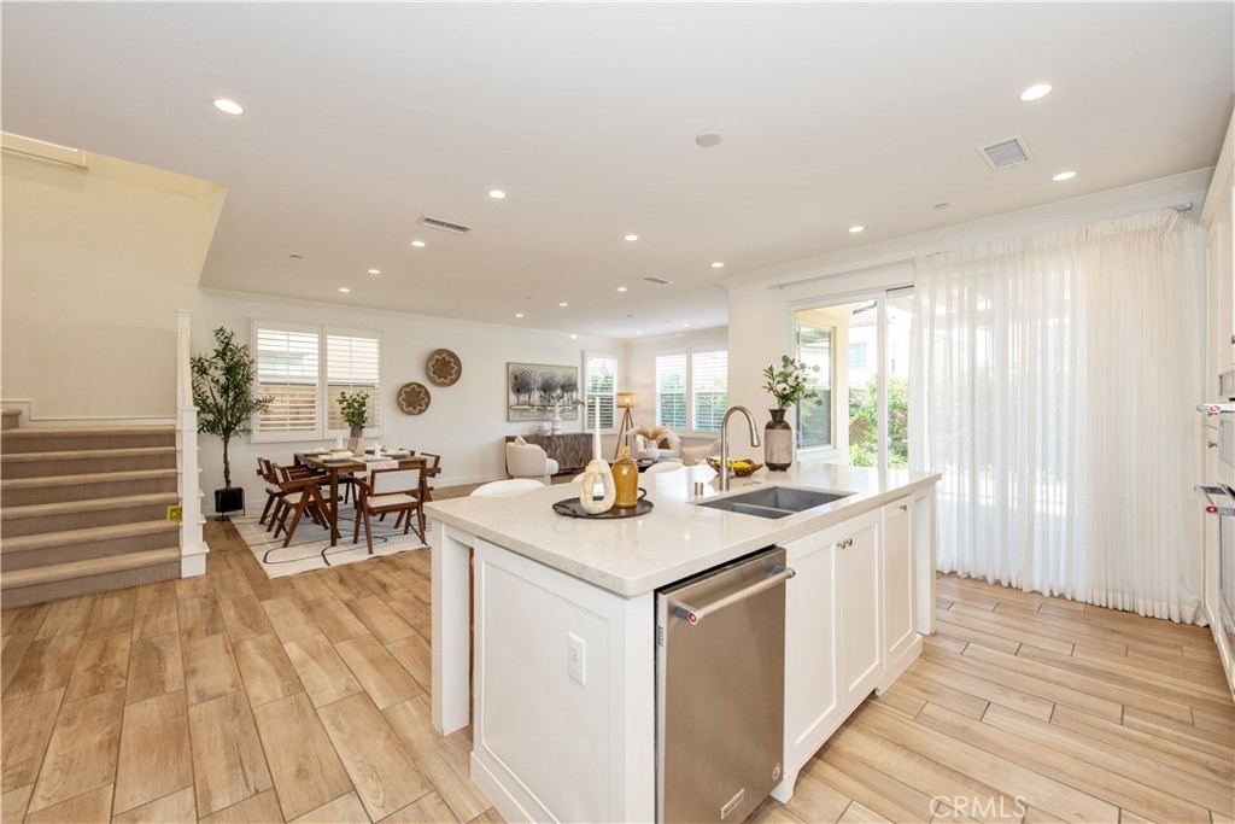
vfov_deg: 81.2
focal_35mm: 14
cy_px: 412
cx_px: 618
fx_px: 480
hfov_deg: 104.2
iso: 560
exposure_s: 1/125
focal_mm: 14
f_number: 5.6
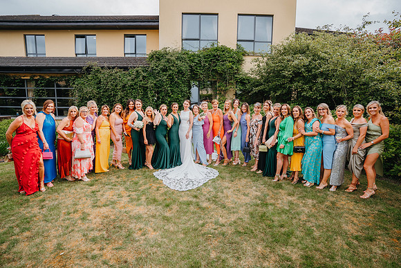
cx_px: 204
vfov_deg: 66.4
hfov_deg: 88.9
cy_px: 124
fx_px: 204
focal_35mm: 18
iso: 200
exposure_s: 1/640
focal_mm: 17
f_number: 2.8
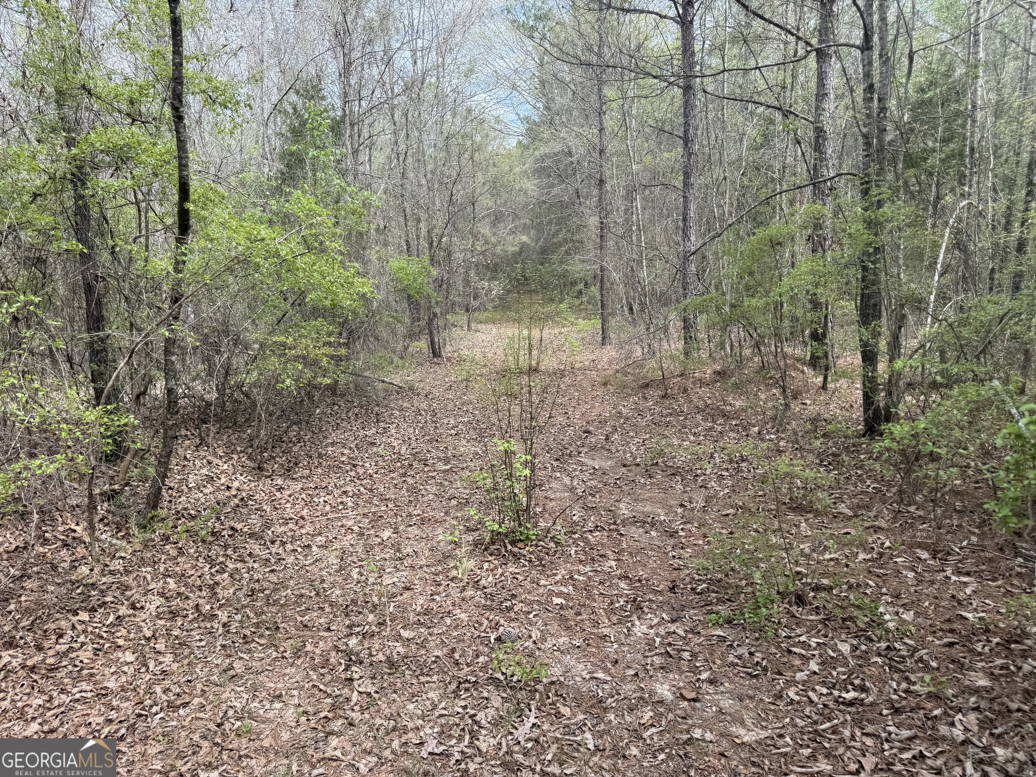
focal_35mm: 24
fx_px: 718
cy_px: 388
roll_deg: +1.3
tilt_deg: -7.8
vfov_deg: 56.8
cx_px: 518
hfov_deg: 71.6
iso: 80
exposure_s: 1/757
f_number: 1.78
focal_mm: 6.76
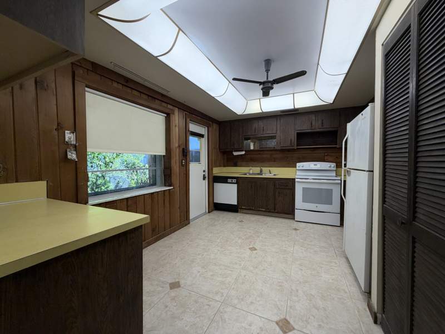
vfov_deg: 85.7
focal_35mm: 14
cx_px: 222
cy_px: 167
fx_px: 180
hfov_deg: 102.1
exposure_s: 1/120
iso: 160
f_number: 2.2
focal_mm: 2.22
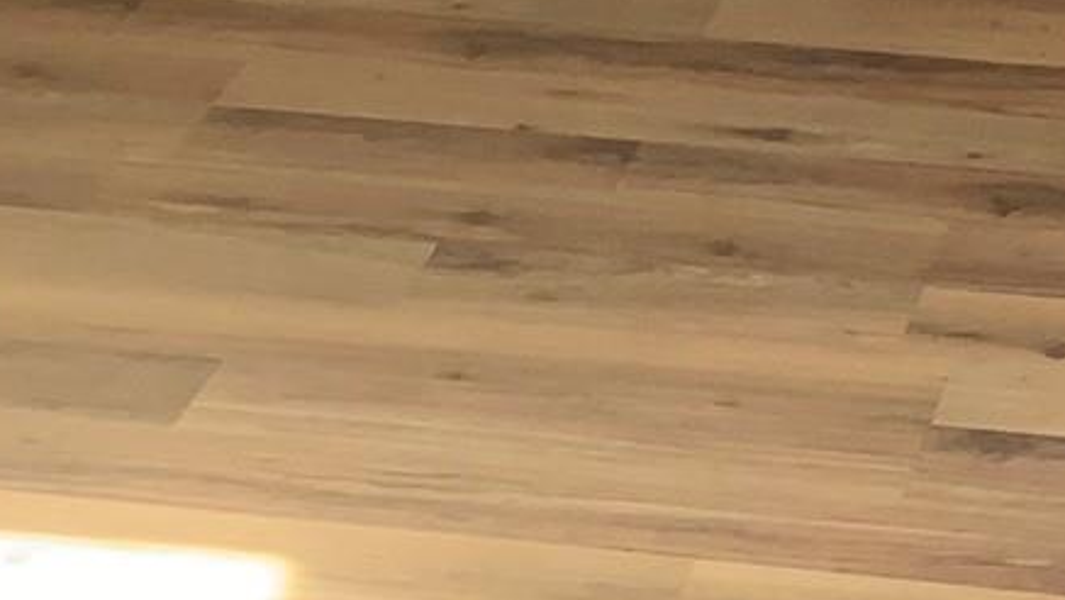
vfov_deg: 7.7
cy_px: -798
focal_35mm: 148
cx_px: 1260
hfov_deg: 14.1
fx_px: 4180
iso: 50
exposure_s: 1/60
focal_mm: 3
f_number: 1.8
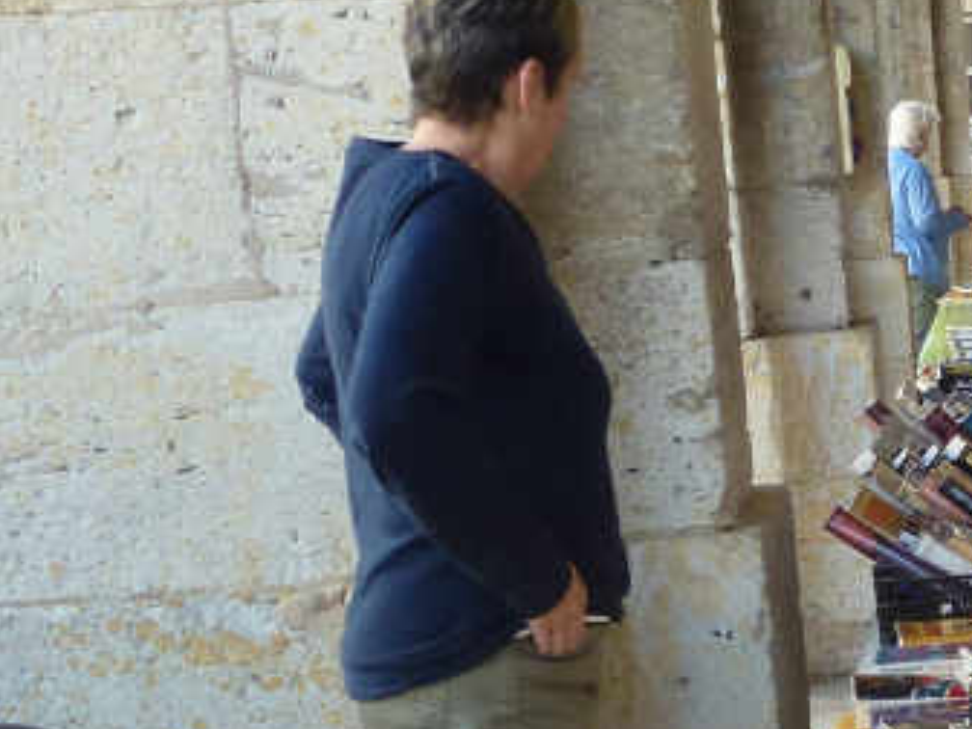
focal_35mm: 118
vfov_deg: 12.4
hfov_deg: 15.4
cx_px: 1478
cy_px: 729
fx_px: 3313
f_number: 3.6
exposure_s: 1/80
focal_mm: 5.9
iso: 100
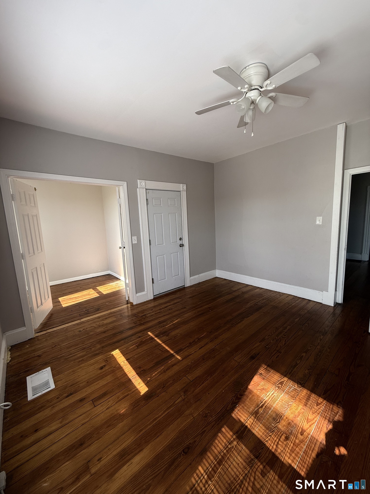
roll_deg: +1.6
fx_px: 200
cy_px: 247
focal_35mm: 14
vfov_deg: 102.1
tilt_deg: -7.4
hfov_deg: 85.7
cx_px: 185
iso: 64
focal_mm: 2.22
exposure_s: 1/122
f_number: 2.2
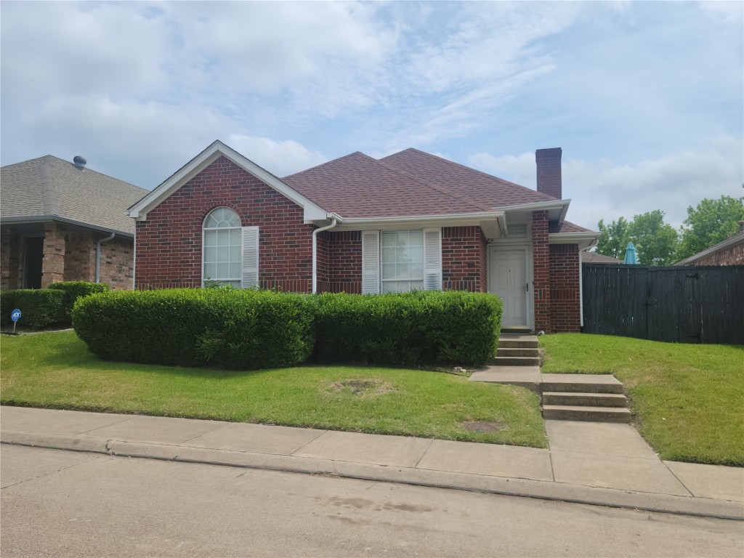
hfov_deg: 63.4
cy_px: 279
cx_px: 372
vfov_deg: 49.7
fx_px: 602
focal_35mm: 28
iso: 25
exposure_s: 1/1192
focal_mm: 5.9
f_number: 2
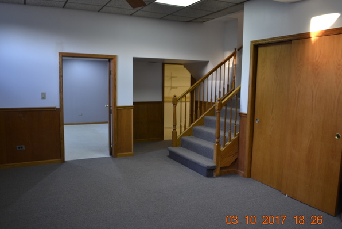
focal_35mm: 29
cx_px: 174
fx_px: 276
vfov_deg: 45.0
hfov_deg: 63.6
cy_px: 116
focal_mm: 18
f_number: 3.5
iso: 400
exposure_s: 1/15
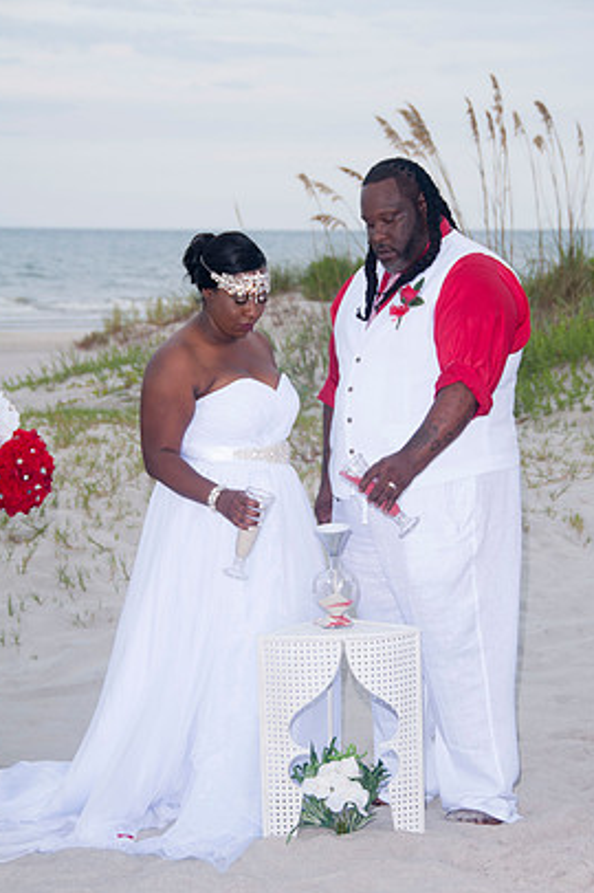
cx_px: 314
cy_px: 457
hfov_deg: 13.3
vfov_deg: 19.8
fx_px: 2553
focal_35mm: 103
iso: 200
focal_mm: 62
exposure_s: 1/125
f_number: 5.6
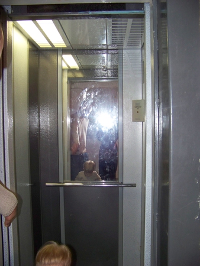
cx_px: 100
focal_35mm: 36
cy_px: 133
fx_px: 277
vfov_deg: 51.3
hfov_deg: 39.7
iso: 200
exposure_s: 1/30
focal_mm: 5.85
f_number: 2.8
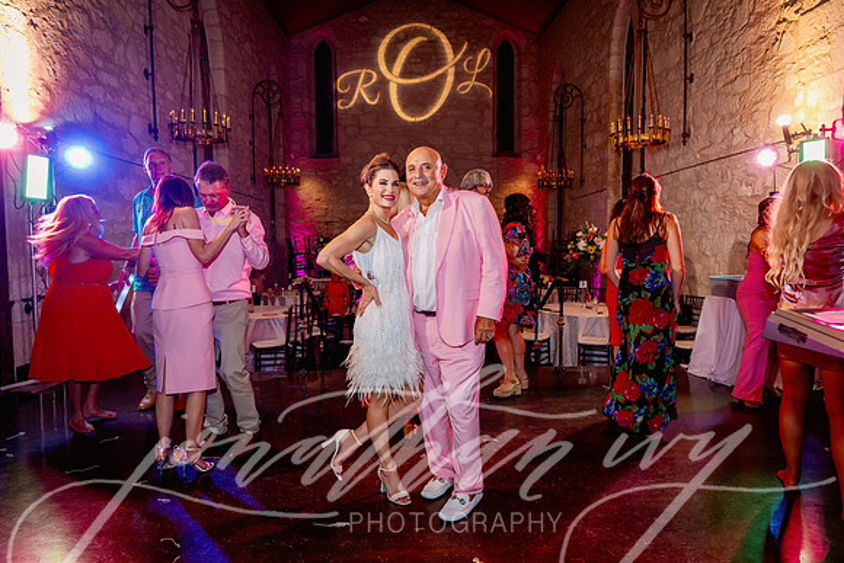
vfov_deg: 53.2
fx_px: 563
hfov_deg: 73.7
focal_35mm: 24
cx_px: 422
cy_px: 282
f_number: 3.5
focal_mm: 24
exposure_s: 1/160
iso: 1600
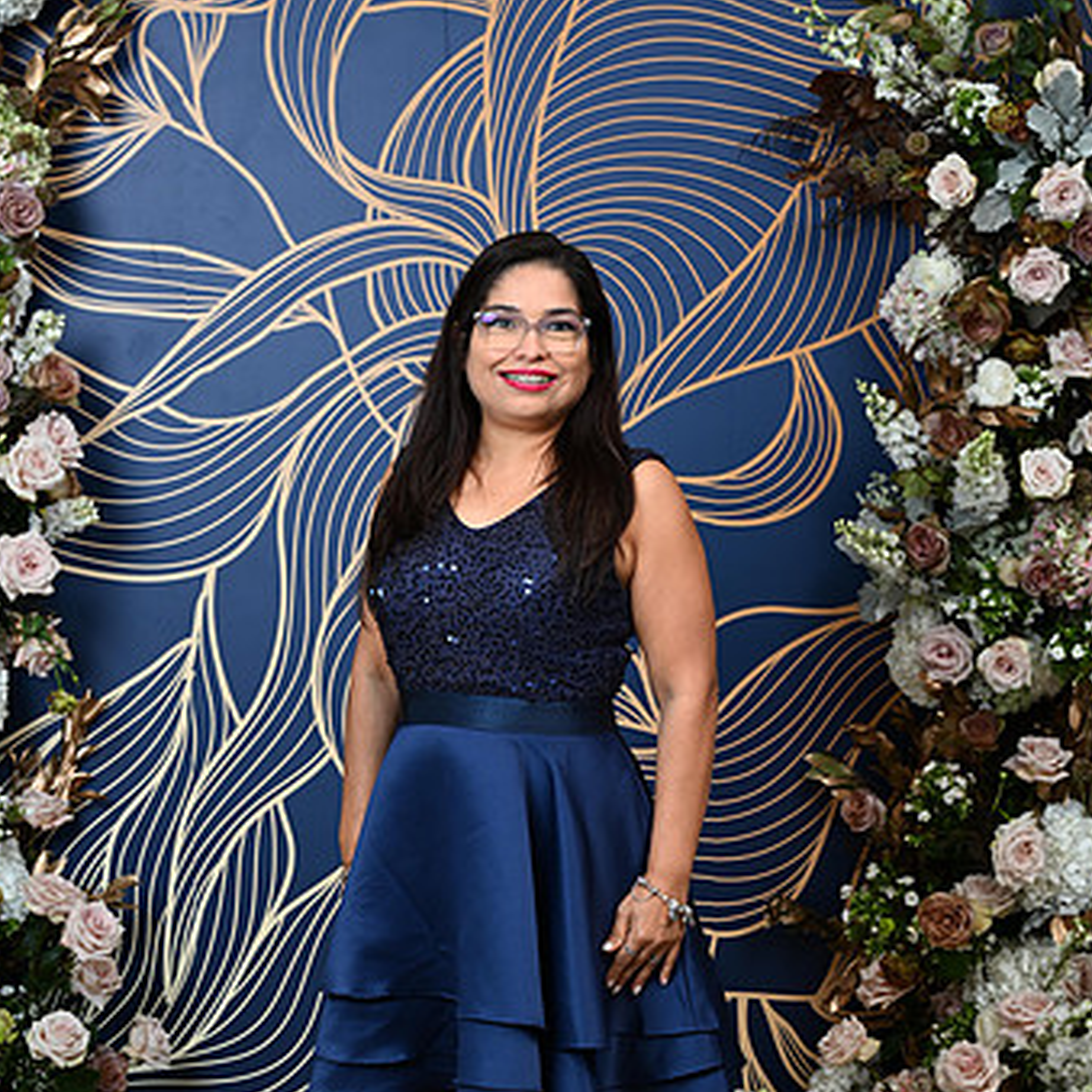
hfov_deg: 22.5
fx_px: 2748
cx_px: 498
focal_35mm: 77
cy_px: 699
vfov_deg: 22.4
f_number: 6.3
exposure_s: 1/125
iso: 125
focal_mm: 53
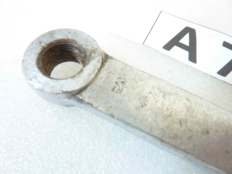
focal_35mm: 25
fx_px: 168
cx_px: 116
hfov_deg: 69.4
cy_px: 87
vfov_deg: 54.9
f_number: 3.3
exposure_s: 1/13
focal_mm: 4.1
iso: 80
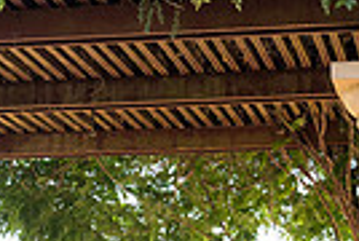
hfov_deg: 10.7
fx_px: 1899
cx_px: -32
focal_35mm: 190
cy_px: 408
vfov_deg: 7.1
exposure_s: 1/400
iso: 800
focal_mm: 44
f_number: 4
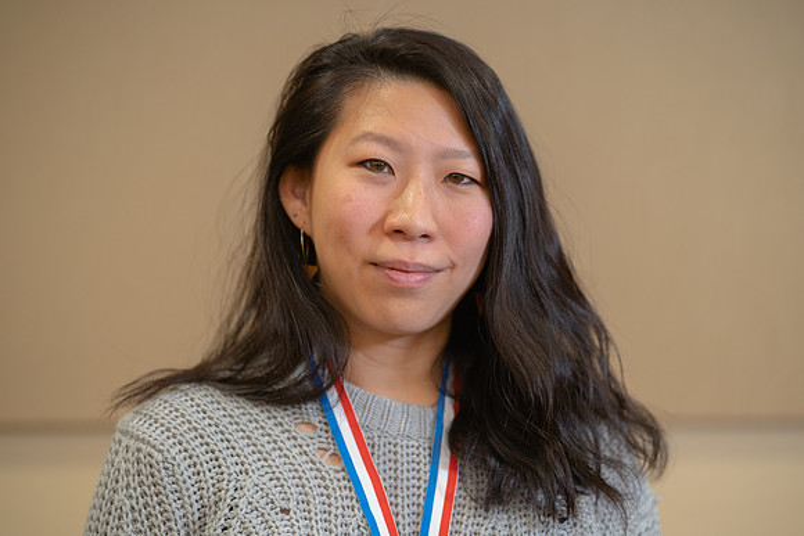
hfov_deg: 22.8
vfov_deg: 15.3
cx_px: 418
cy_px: 275
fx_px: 1992
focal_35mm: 89
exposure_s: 1/320
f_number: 1.8
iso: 500
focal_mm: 85
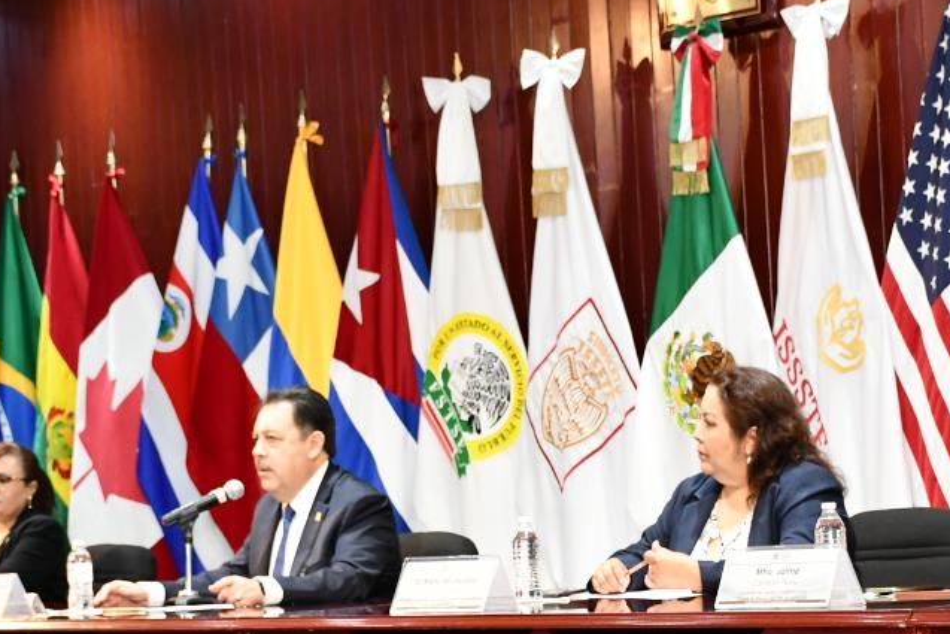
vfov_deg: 11.2
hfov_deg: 16.8
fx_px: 3220
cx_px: 571
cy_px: 543
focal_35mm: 122
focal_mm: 32
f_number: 4
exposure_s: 1/60
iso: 1800
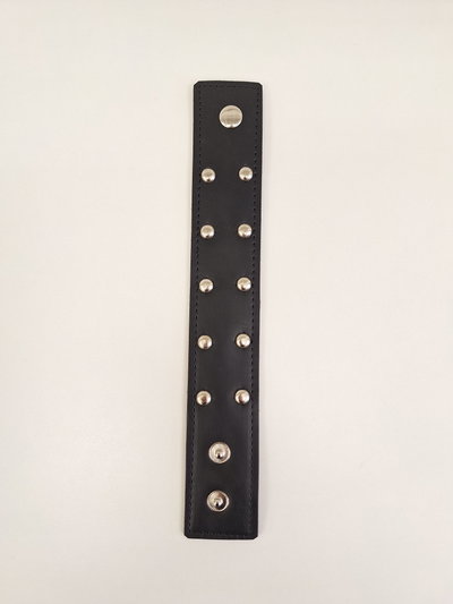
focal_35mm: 23
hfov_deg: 58.9
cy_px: 302
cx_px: 226
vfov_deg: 73.9
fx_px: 401
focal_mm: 5.54
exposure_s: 1/50
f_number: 1.8
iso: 64
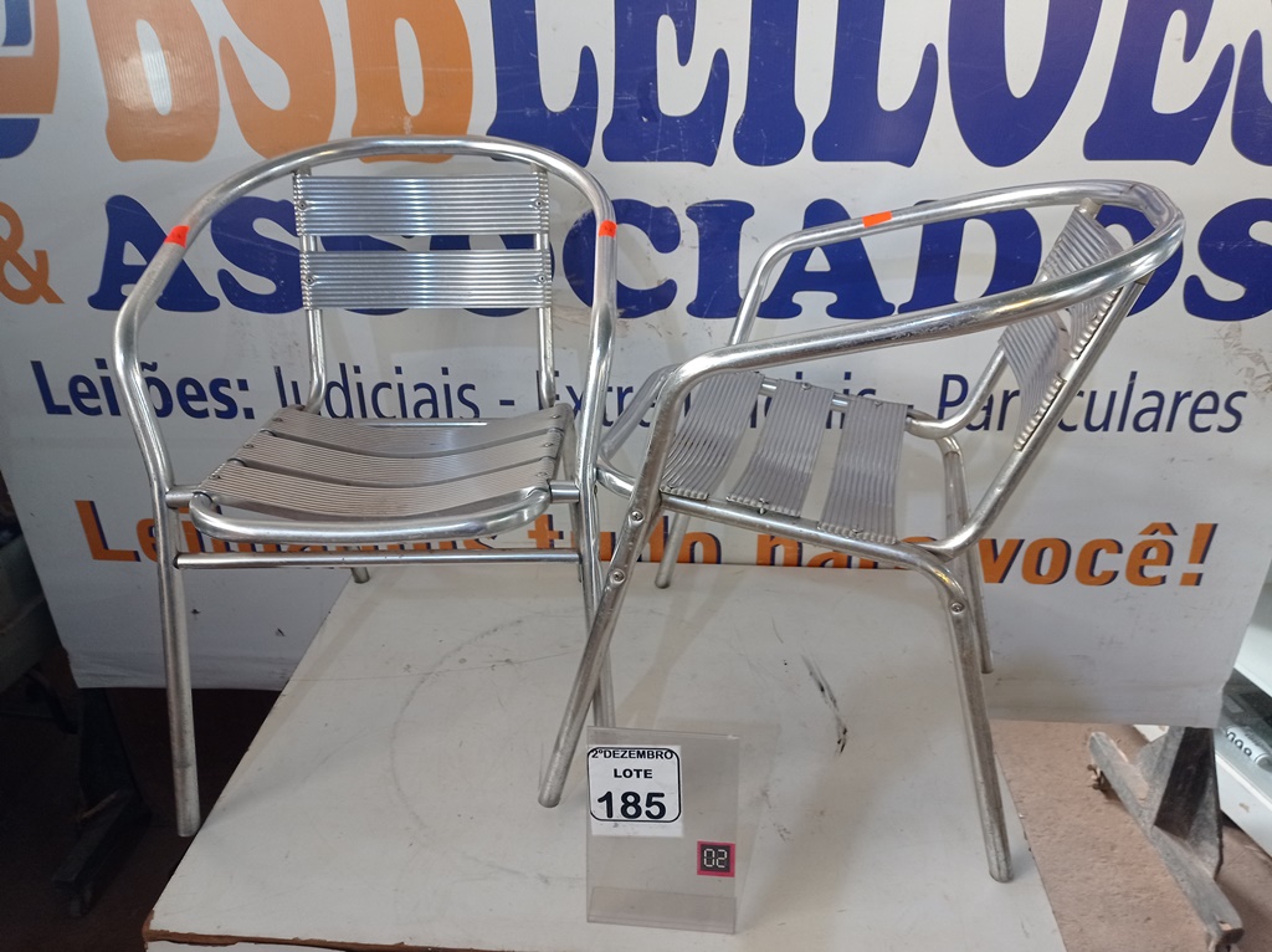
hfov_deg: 63.5
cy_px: 476
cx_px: 636
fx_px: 1028
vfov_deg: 49.7
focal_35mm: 28
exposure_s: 1/30
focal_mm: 4.7
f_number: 1.79
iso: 240
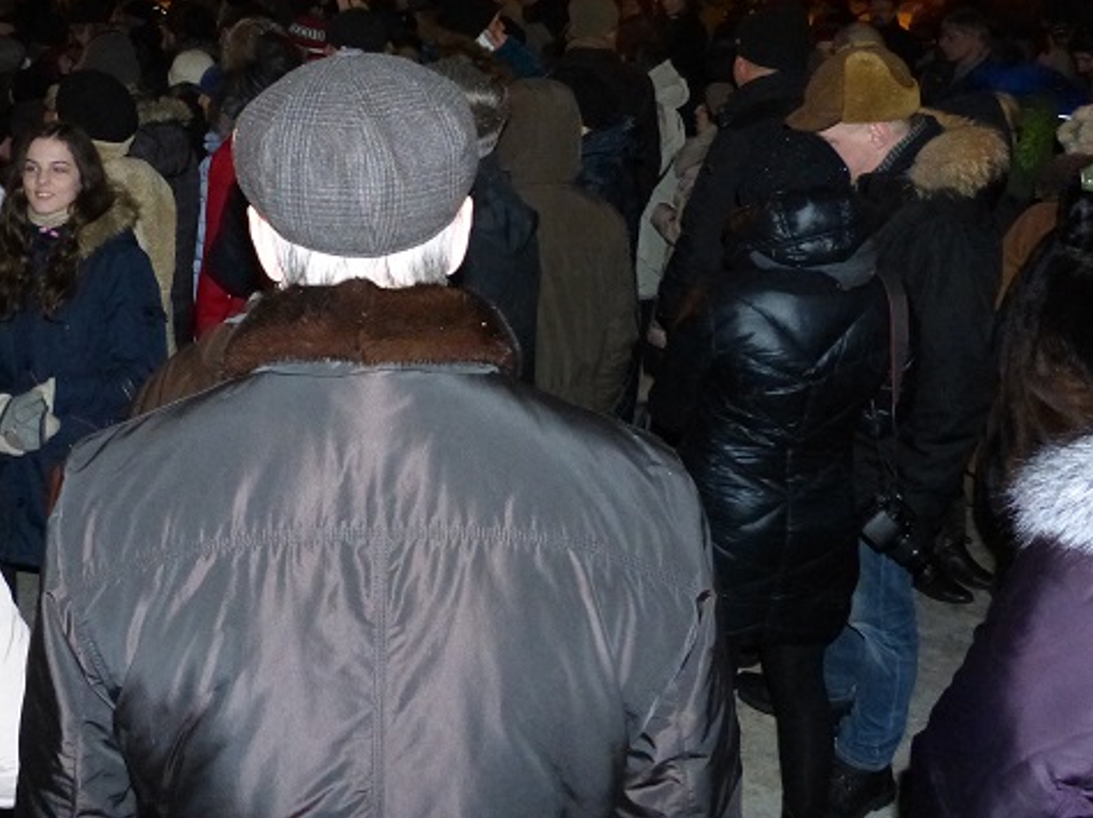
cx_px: 309
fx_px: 1199
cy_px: 217
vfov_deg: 36.9
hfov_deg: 47.6
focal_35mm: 38
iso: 800
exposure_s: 1/60
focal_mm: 4.5
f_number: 3.2
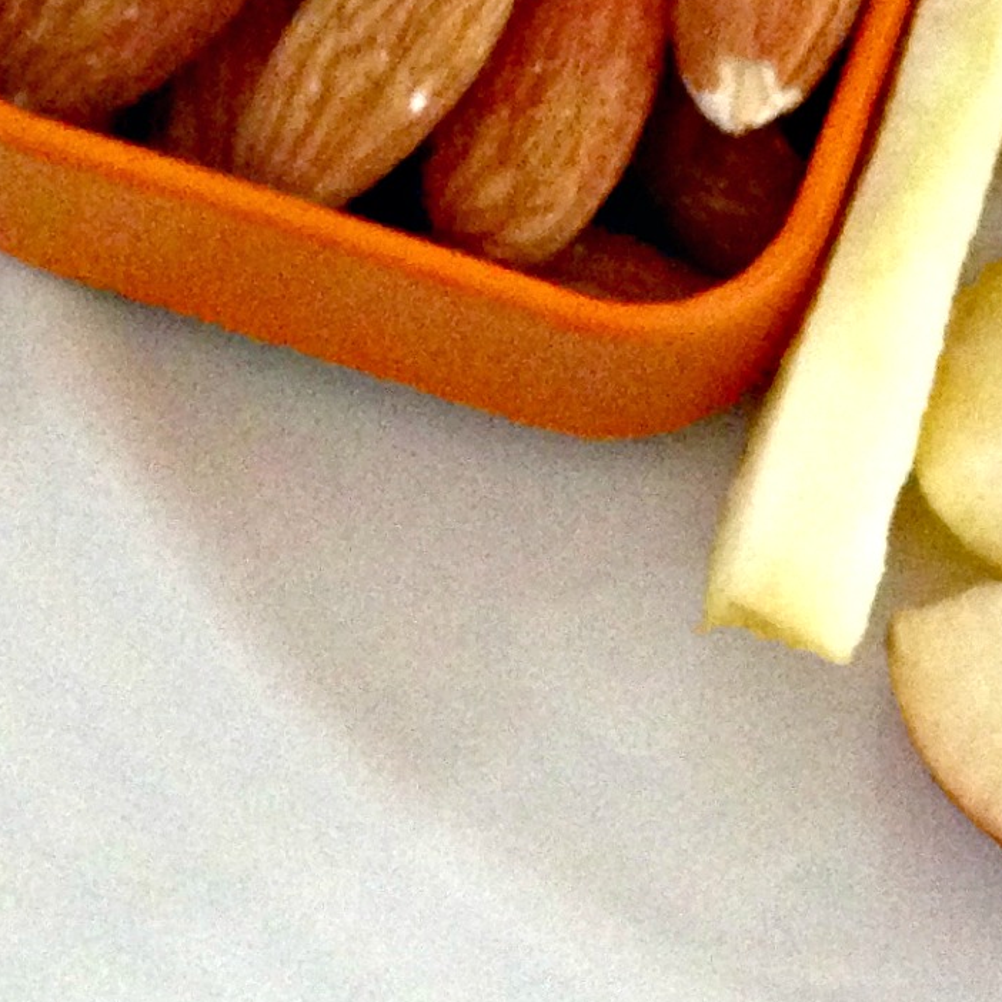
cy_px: -33
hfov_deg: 12.9
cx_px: 1336
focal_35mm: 130
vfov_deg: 13.2
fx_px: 4257
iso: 400
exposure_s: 1/15
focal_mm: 4.12
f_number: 2.4
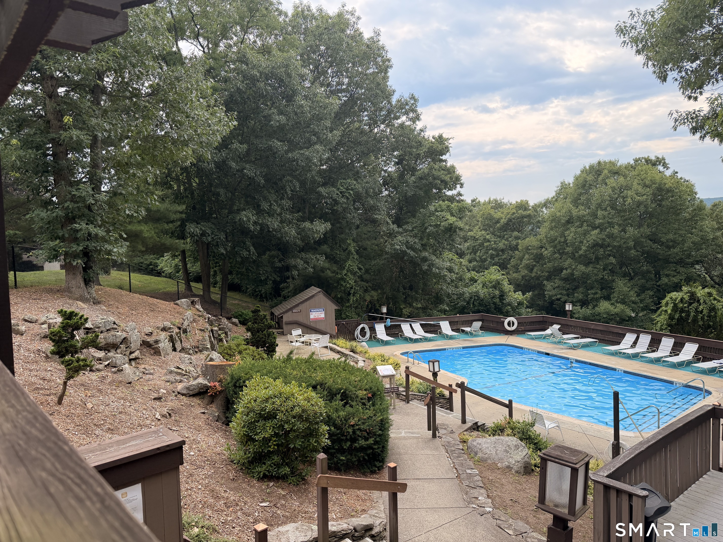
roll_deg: +1.8
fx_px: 501
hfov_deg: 71.6
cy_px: 271
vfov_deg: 56.8
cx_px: 362
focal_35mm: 24
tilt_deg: -3.9
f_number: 1.78
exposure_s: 1/2611
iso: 100
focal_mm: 6.76
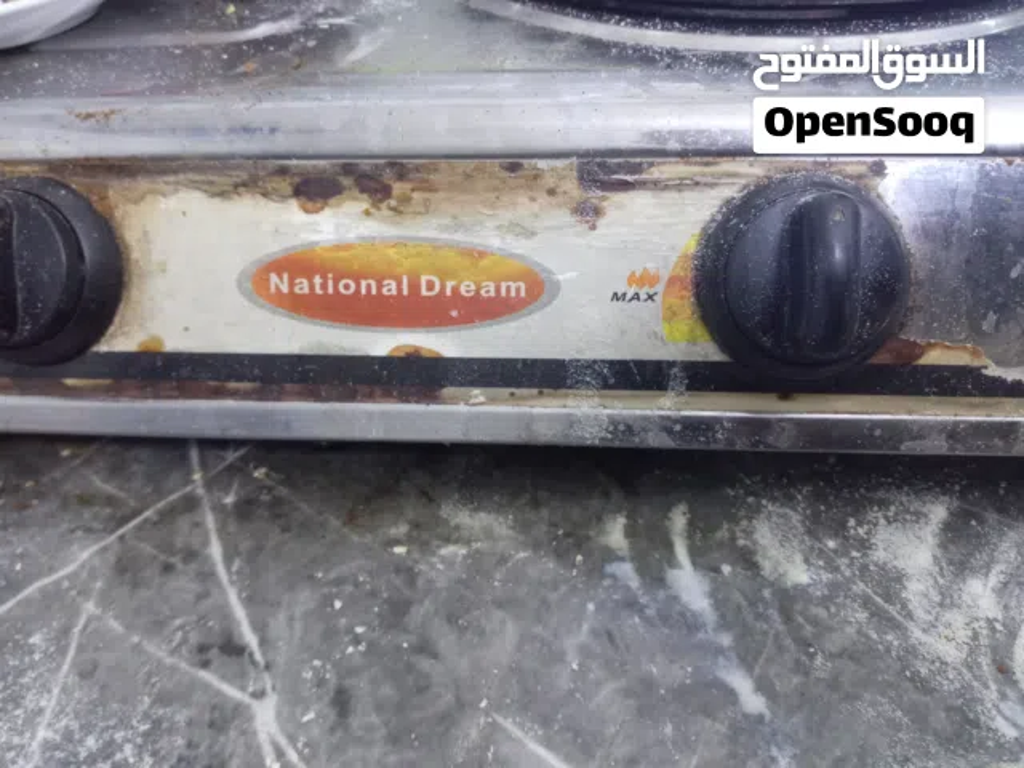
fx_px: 799
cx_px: 512
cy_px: 384
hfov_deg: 65.3
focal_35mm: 27
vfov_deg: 51.4
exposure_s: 1/20
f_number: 1.8
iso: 1258
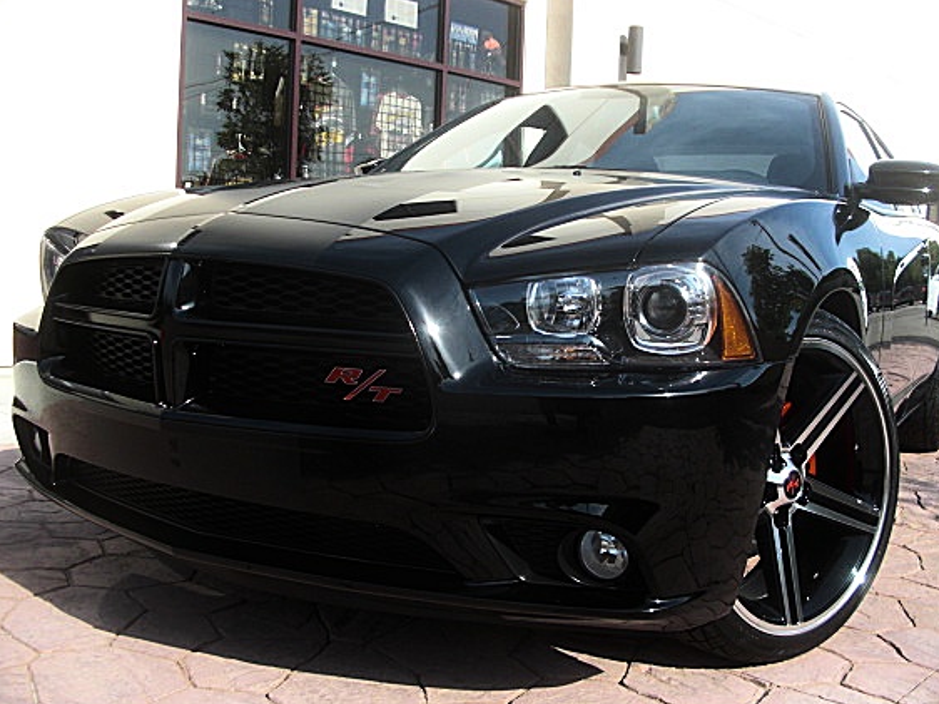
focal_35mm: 41
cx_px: 493
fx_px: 1112
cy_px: 346
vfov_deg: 35.1
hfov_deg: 45.8
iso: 50
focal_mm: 6.3
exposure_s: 1/400
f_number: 2.8
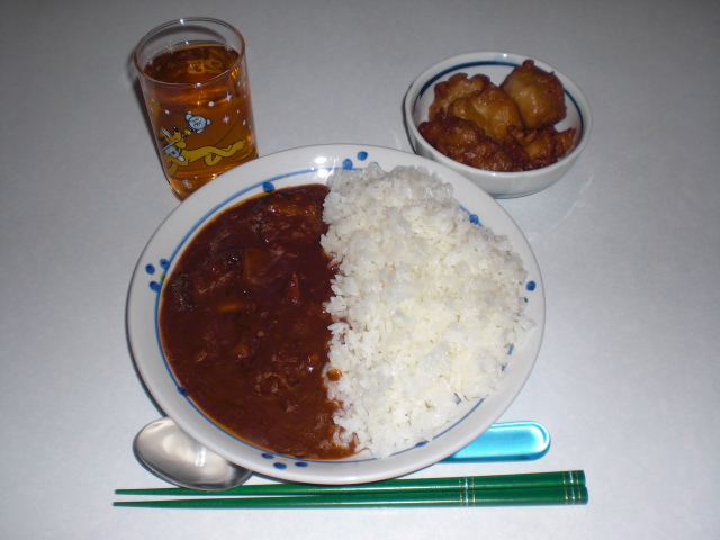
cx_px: 360
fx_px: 790
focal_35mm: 38
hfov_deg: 49.0
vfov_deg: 37.7
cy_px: 270
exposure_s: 1/60
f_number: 3.1
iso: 64
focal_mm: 6.3
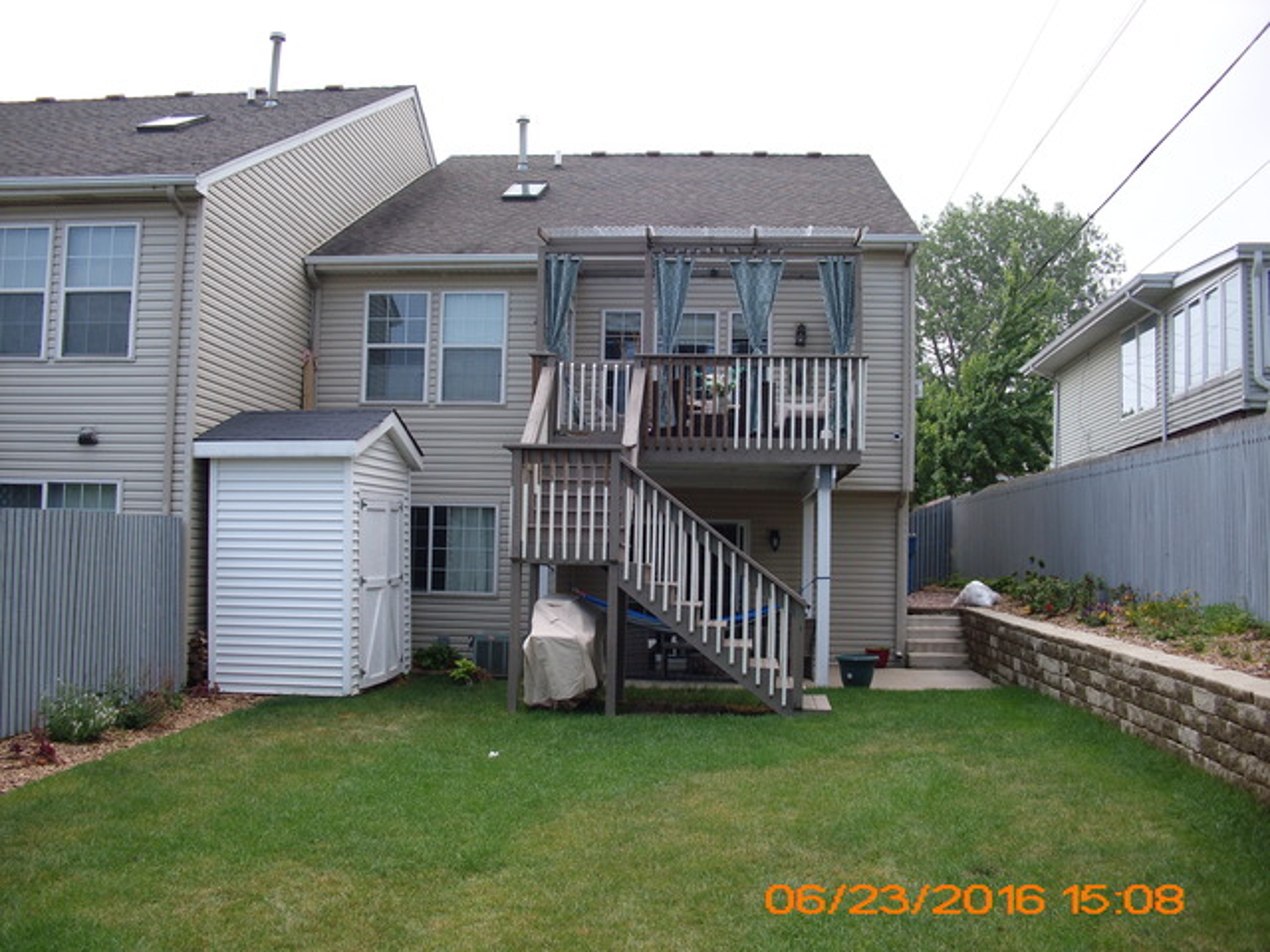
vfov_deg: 39.7
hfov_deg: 51.4
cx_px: 635
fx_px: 1321
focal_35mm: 36
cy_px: 476
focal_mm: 6.3
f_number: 3.1
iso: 80
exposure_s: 1/400
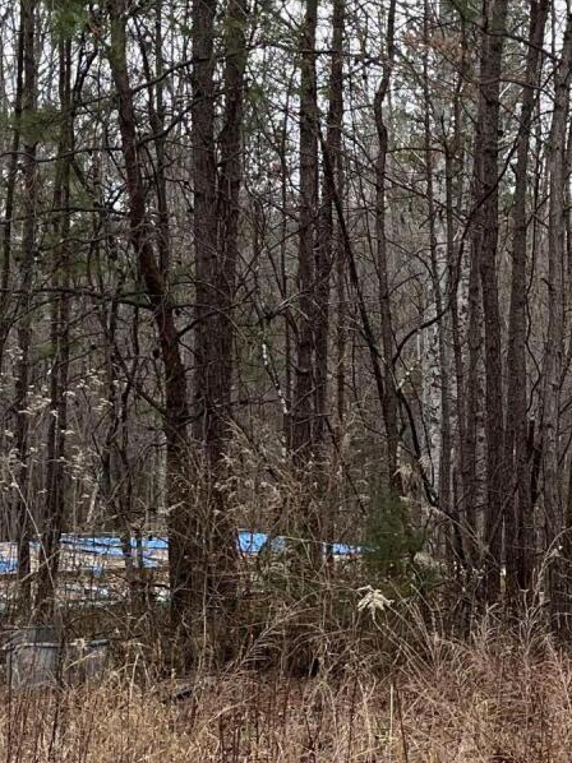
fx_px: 1918
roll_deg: -2.3
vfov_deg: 22.4
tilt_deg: -5.2
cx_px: 664
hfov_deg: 16.3
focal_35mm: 87
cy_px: 528
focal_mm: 5.1
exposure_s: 1/737
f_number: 1.6
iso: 50
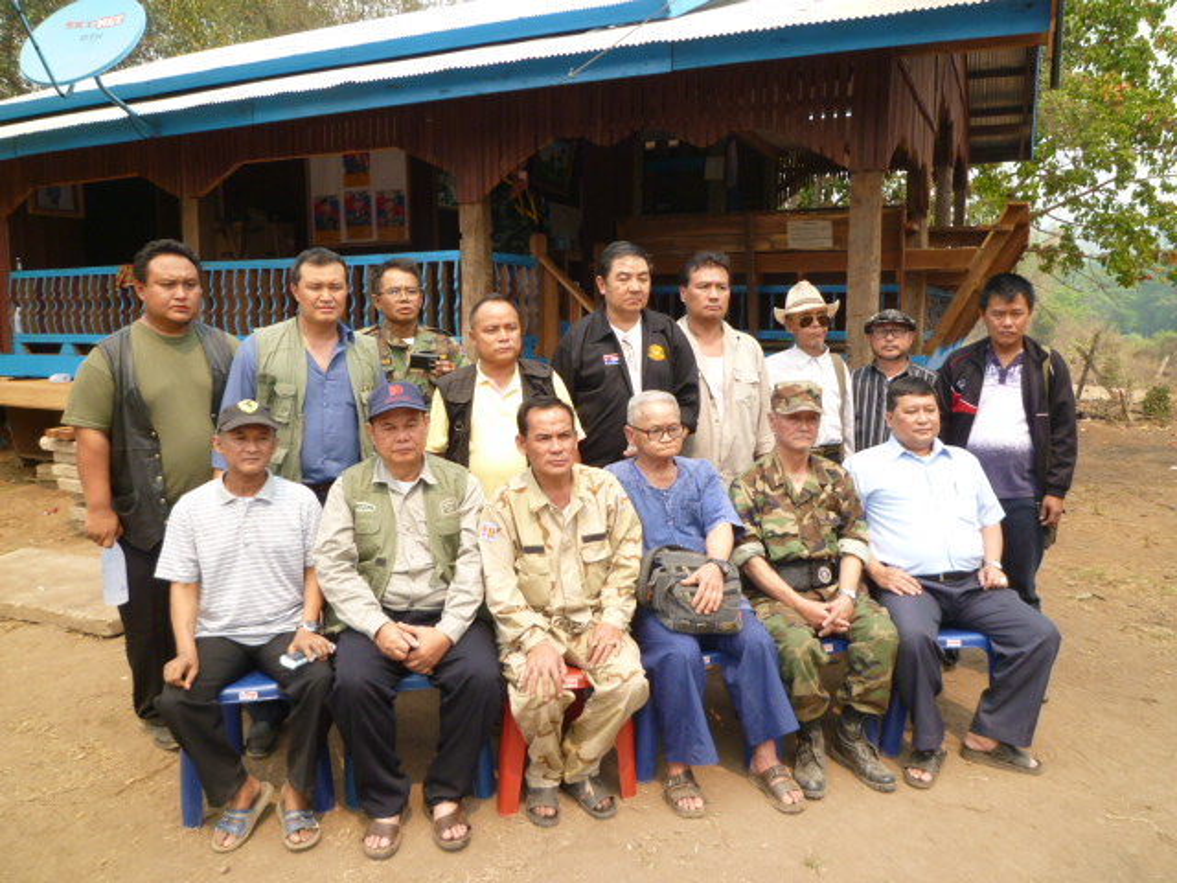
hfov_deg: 69.4
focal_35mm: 25
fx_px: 850
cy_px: 442
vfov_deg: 54.9
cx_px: 588
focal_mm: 4.5
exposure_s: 1/320
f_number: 4
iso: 100
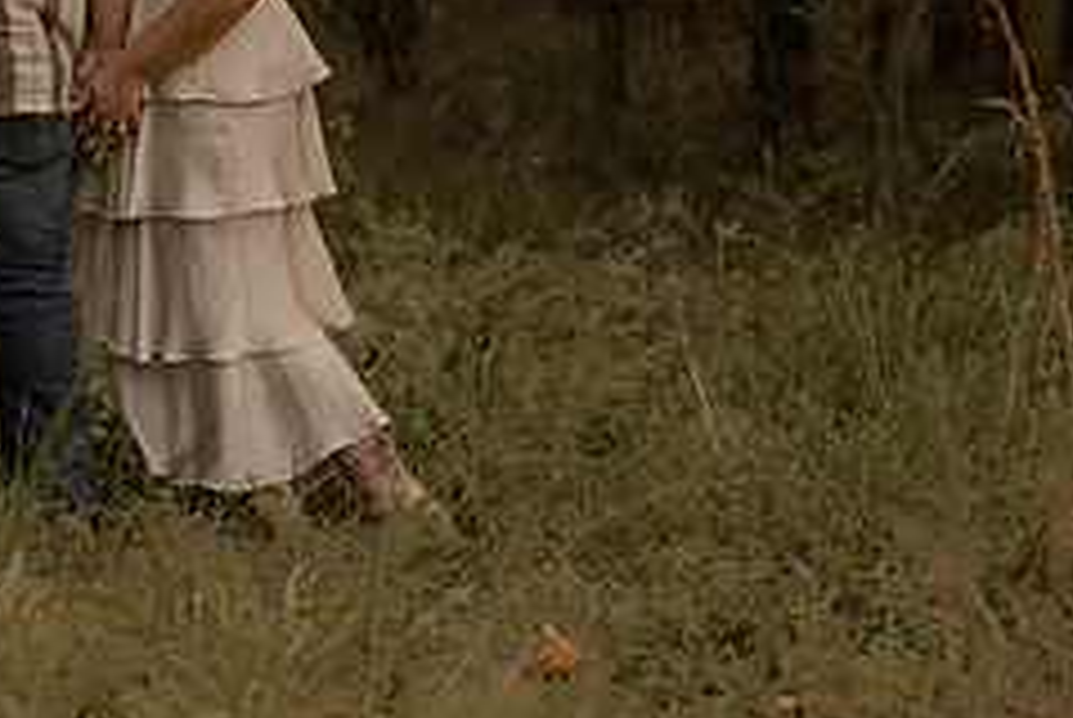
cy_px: -88
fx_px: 6147
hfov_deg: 9.9
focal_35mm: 206
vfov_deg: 6.7
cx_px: 81
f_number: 2
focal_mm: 85
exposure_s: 1/200
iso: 100
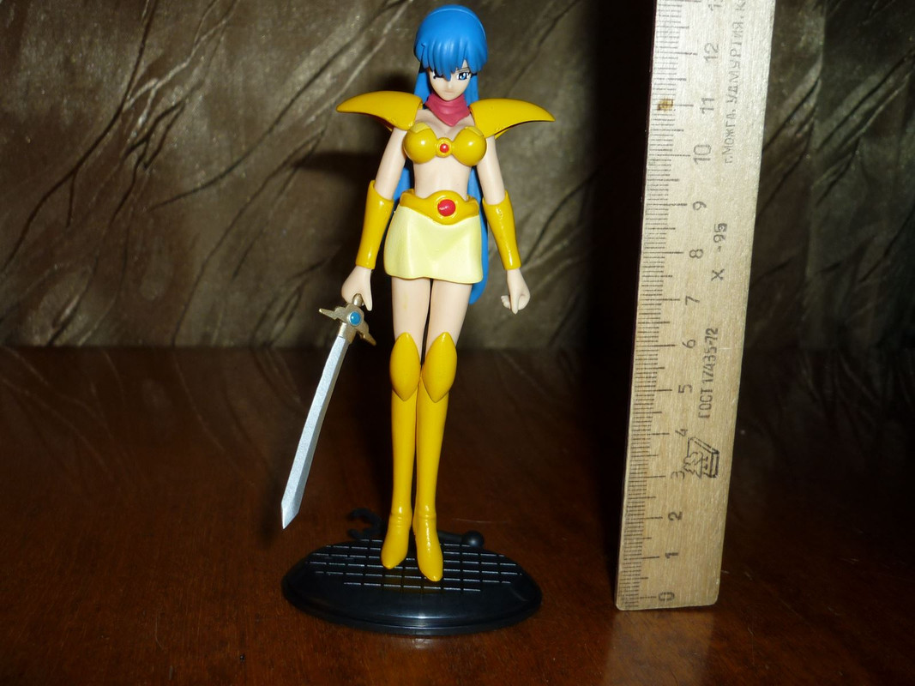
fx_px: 872
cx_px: 458
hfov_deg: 55.4
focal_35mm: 33
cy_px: 343
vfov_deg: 42.9
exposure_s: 1/30
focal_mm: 5.5
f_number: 2.8
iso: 100
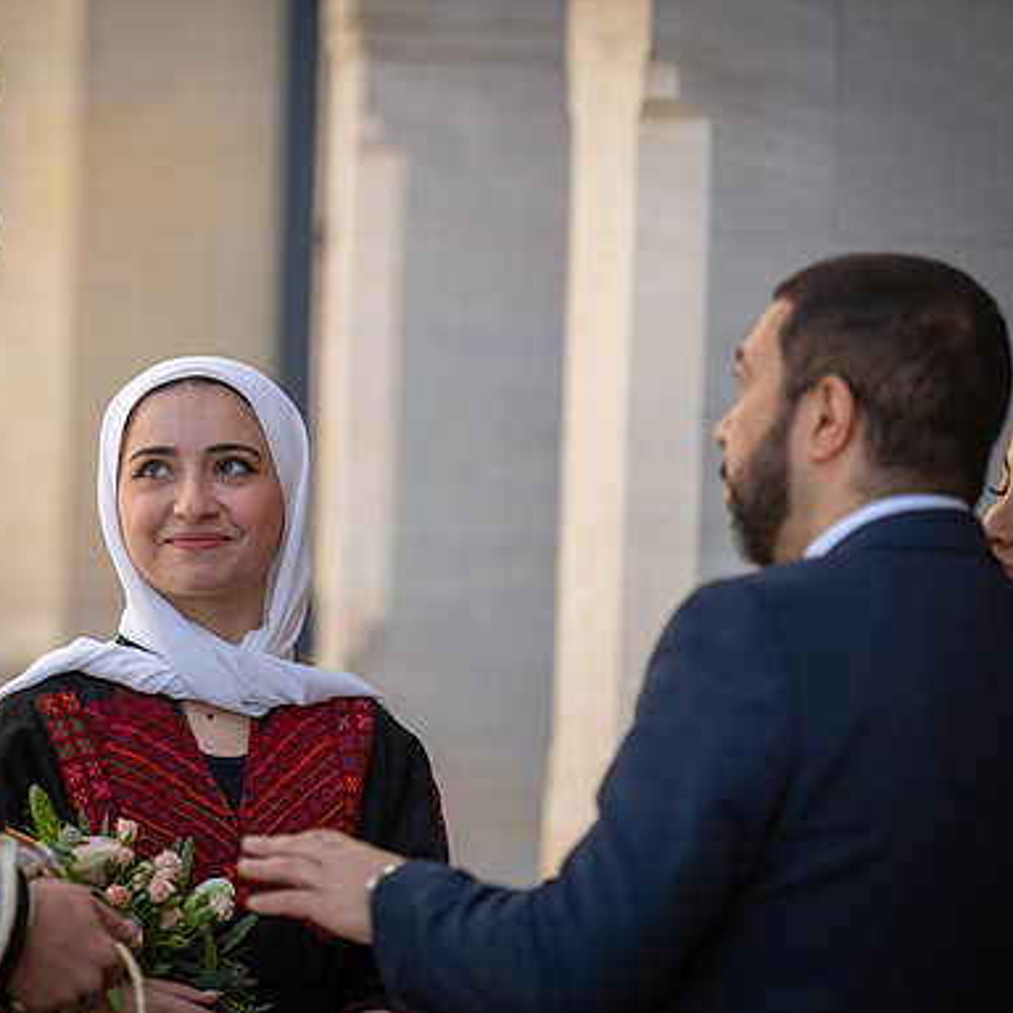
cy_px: 508
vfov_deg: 8.8
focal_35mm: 199
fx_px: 6589
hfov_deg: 8.8
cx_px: 306
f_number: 2.8
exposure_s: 1/1000
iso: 100
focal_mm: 155
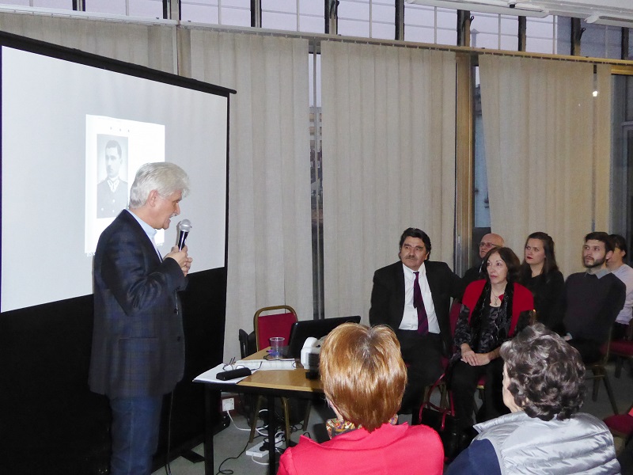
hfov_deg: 46.8
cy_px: 238
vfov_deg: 36.0
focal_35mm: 40
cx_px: 316
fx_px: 731
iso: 800
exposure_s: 1/60
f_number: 3.8
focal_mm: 7.2
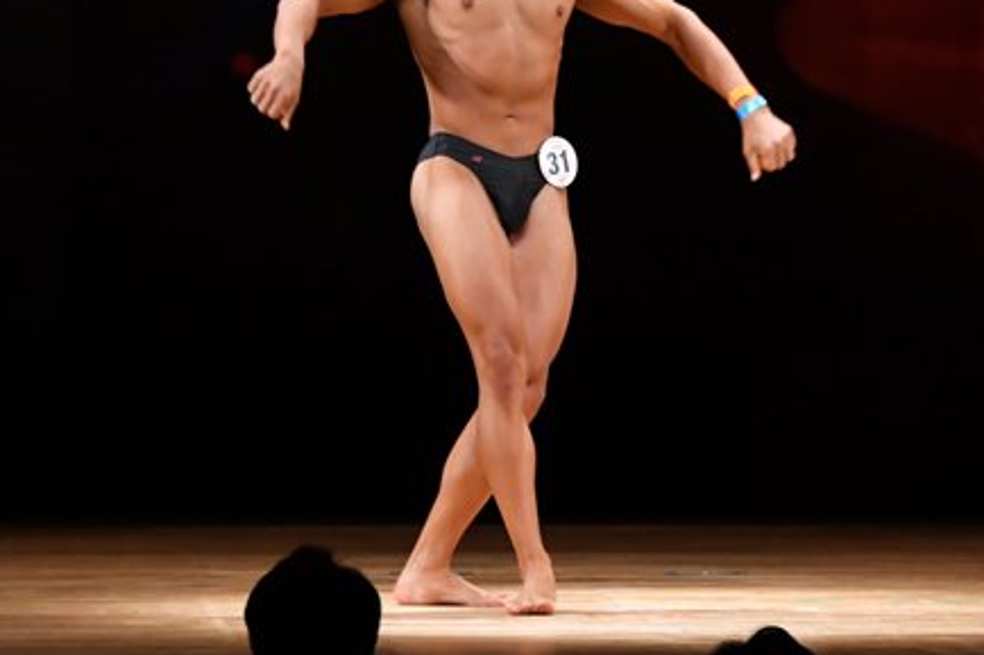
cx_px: 636
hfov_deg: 5.7
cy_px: 159
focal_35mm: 361
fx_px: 9863
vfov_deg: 3.8
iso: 3200
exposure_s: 1/400
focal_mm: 135
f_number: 5.6
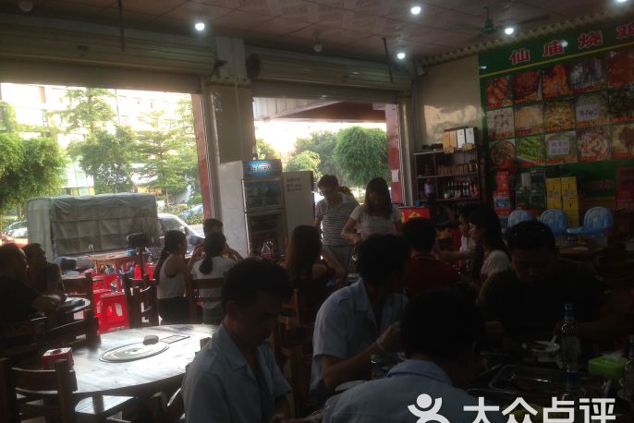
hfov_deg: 54.4
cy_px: 221
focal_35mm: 35
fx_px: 617
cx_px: 316
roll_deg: +2.4
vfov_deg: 37.9
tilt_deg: -4.3
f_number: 2.4
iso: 64
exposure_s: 1/60
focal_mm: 4.12
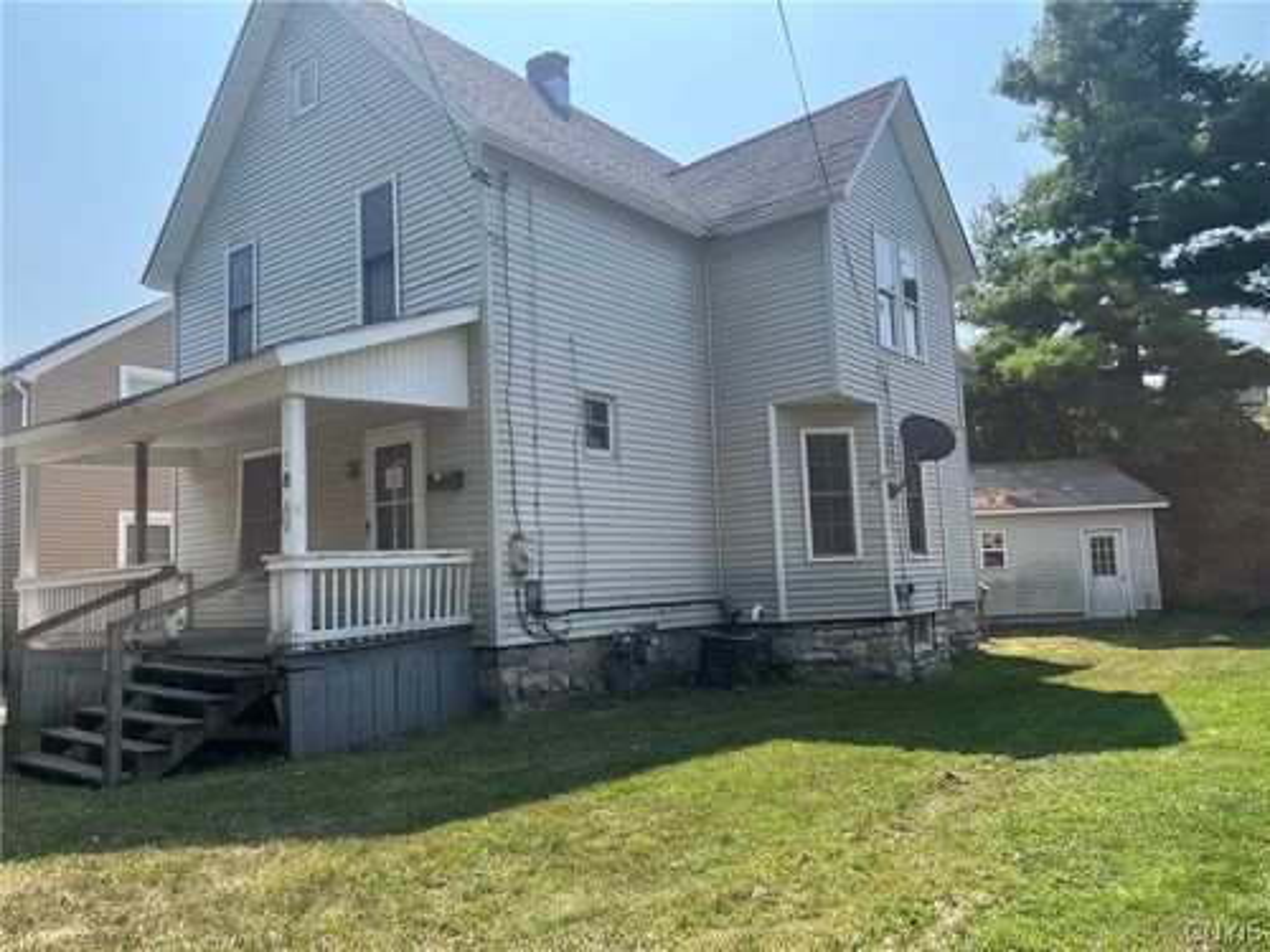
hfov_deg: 67.3
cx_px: 635
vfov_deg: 53.1
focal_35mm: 26
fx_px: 954
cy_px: 476
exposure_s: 1/1623
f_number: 1.6
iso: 50
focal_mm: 5.1
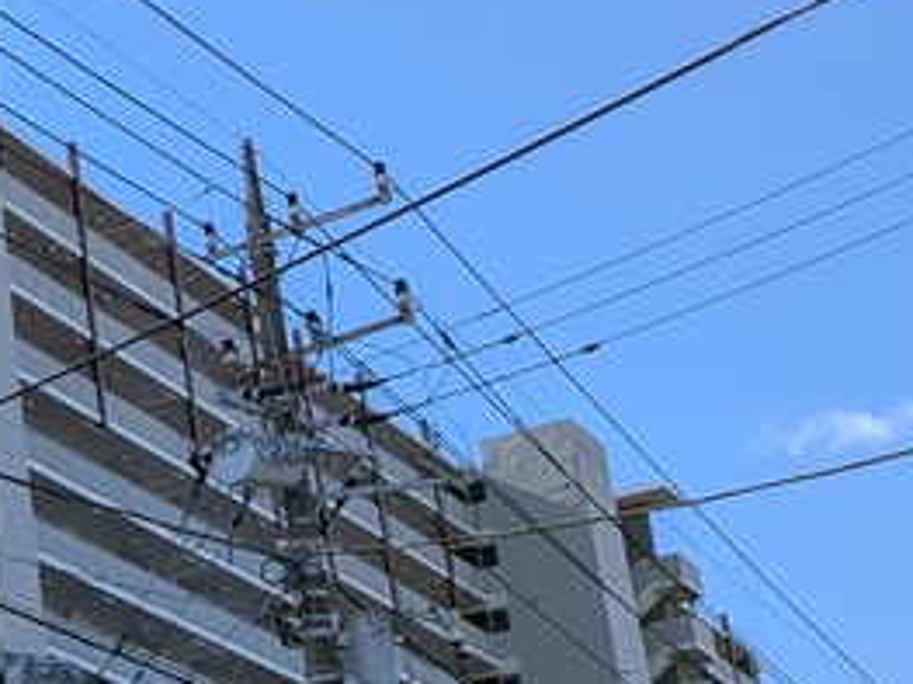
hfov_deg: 19.3
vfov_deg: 16.9
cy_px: 469
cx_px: -503
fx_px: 2294
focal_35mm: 87
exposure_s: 1/3268
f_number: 1.7
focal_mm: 4.53
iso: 29
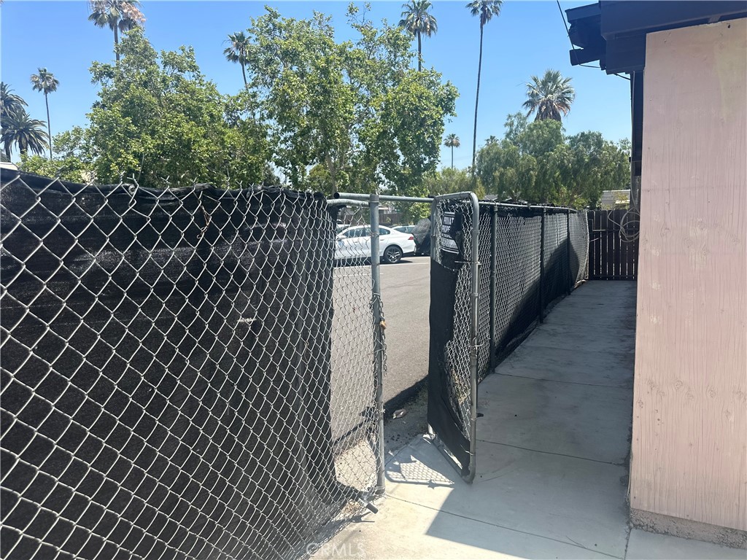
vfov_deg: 56.8
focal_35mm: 24
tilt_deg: -6.2
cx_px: 374
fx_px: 518
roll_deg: +0.3
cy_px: 280
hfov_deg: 71.6
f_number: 1.78
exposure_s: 1/2525
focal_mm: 6.86
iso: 80
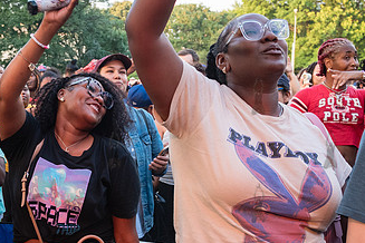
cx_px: 83
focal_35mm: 60
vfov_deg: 22.6
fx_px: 608
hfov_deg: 32.6
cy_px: 145
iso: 2000
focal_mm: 29
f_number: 4
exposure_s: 1/250
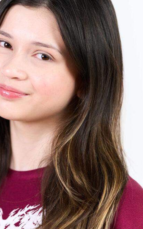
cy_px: 110
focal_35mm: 258
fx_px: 1607
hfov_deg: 5.1
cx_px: 38
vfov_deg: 8.1
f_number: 2.8
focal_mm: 164
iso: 800
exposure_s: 1/160
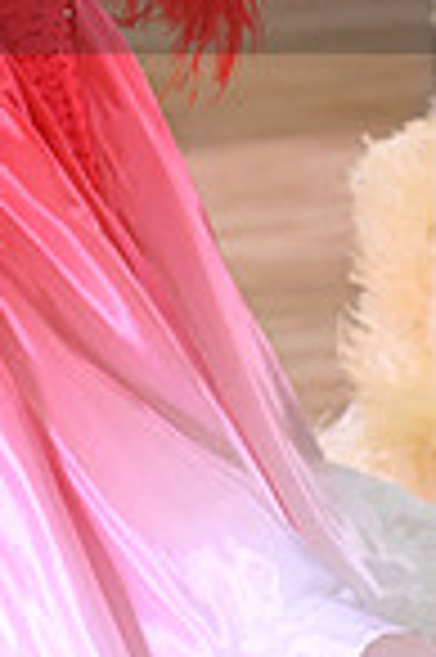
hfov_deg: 2.6
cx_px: -142
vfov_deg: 4.0
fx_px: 9414
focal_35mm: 517
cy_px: -94
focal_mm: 130
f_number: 5
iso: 3200
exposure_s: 1/400
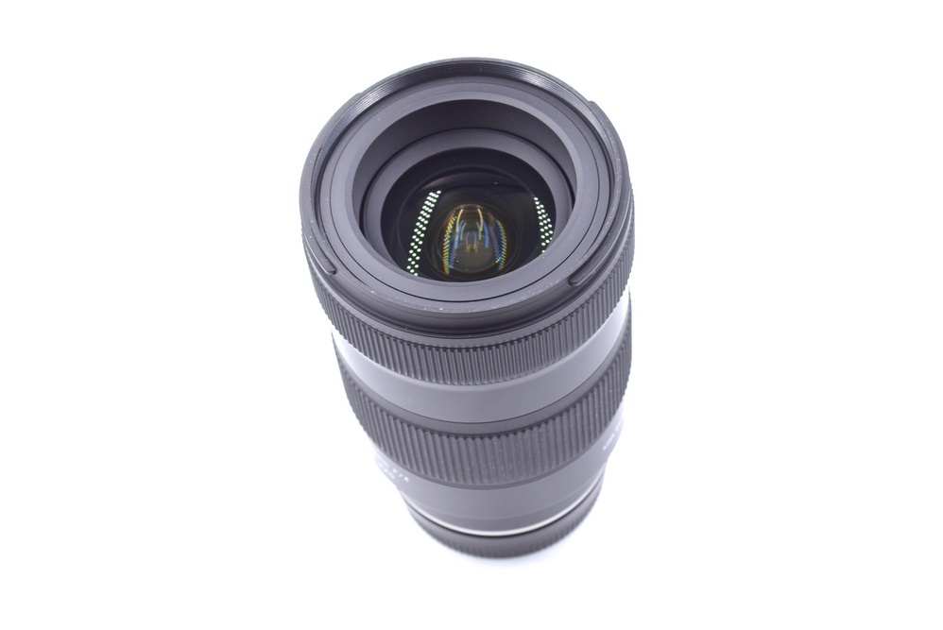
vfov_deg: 17.5
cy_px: 315
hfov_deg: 26.0
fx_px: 2045
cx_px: 472
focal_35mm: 78
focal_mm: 52
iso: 400
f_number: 8
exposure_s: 1/160
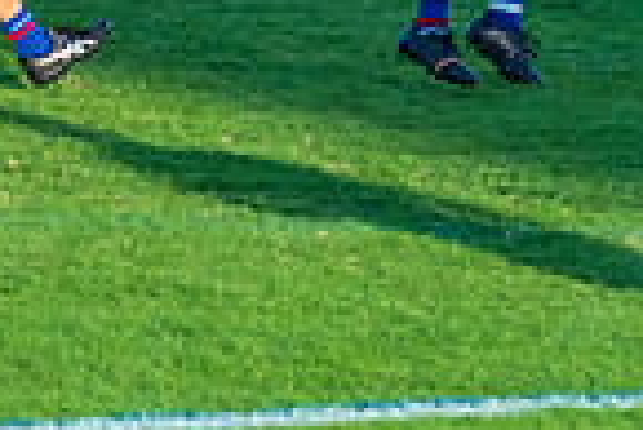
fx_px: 15018
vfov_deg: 1.6
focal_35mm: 840
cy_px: -367
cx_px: 654
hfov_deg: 2.5
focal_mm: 200
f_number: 5.3
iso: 1000
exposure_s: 1/1600
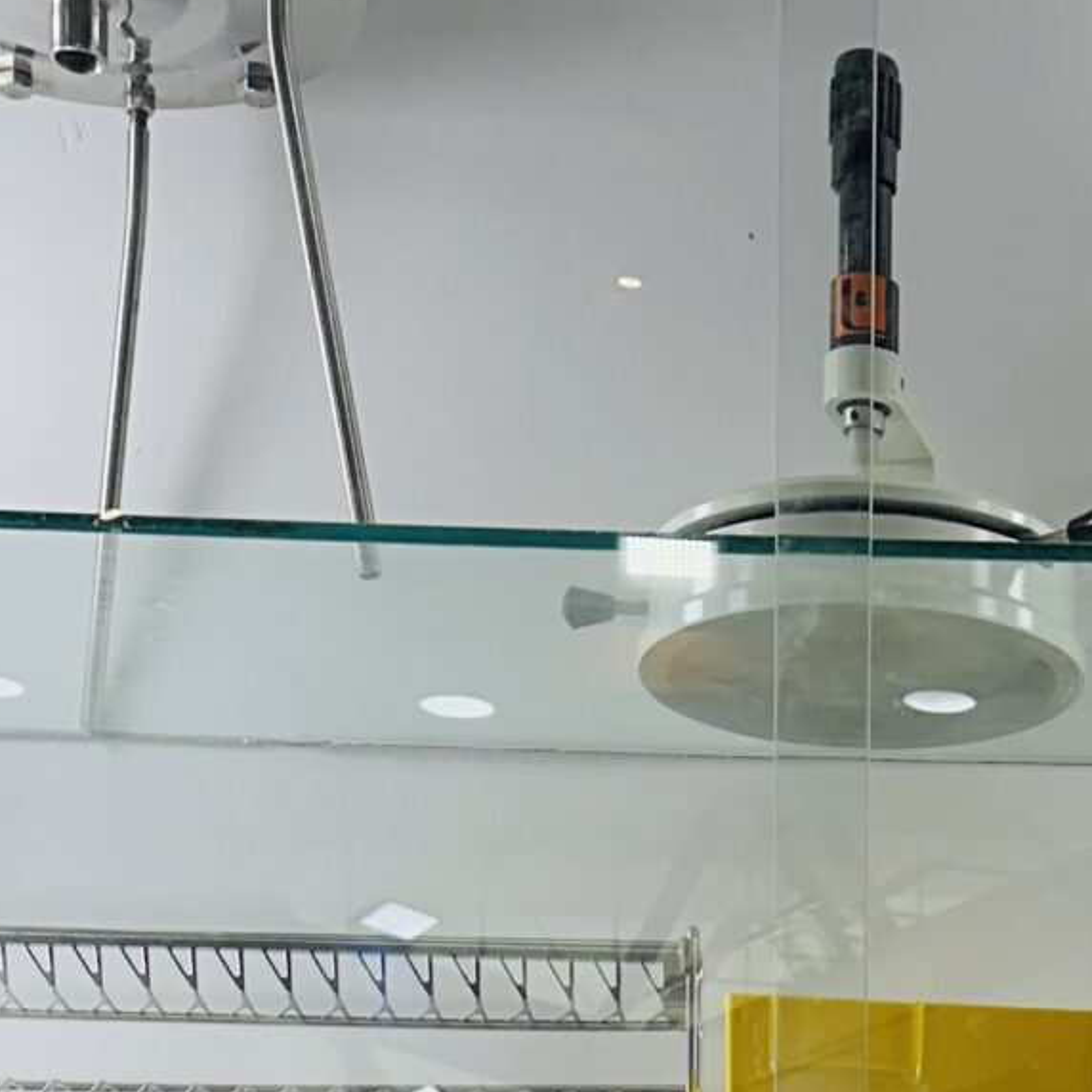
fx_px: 3391
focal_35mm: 95
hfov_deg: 18.0
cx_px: 977
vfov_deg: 15.1
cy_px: 2138
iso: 80
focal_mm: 6.86
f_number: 1.78
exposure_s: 1/709
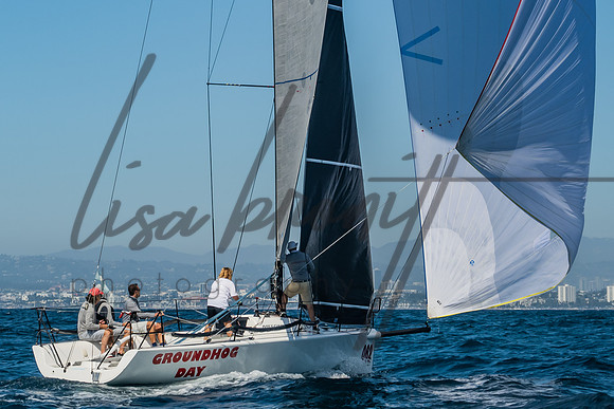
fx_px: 2193
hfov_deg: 15.9
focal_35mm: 129
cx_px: 259
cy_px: -57
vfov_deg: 10.5
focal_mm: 50
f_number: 6.3
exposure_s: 1/640
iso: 160
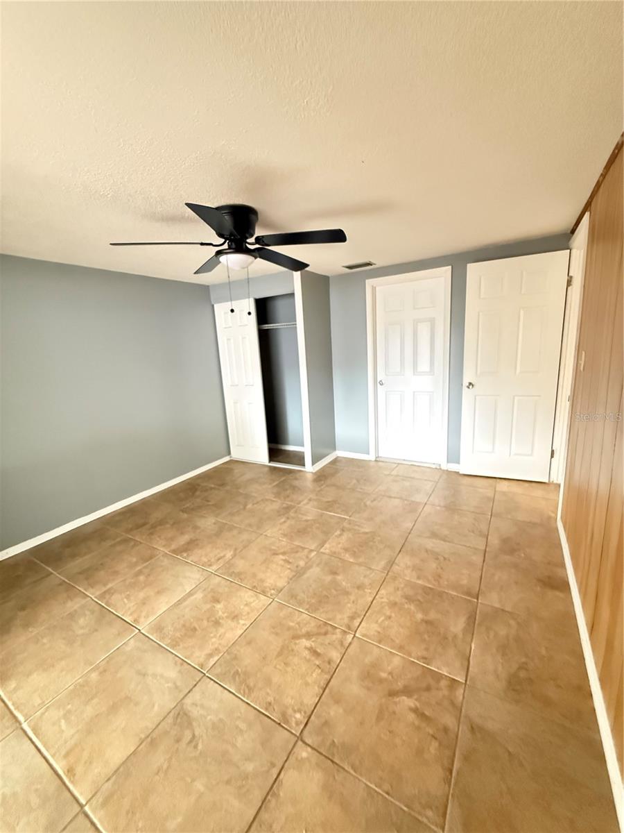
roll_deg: +3.5
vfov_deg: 102.1
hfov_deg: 85.7
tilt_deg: -10.7
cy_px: 416
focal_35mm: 14
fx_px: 336
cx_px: 312
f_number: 2.2
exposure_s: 1/55
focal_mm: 2.22
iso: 1600
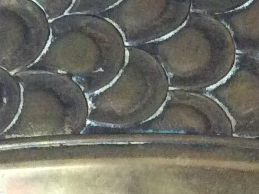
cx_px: 54
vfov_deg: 7.8
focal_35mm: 178
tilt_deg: -55.8
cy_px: 459
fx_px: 1330
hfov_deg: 11.1
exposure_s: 1/25
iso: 200
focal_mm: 3.3
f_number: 2.4
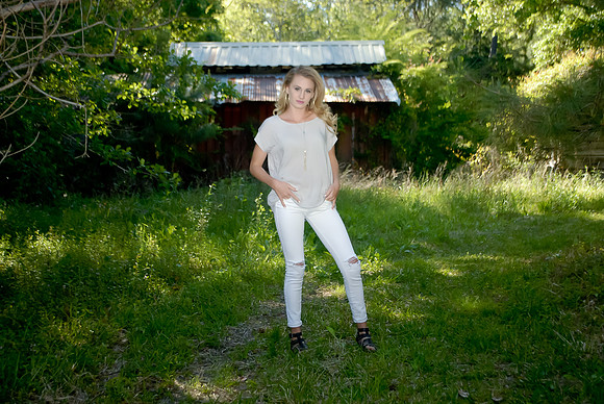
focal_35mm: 51
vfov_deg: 26.5
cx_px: 302
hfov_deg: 38.8
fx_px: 857
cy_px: 202
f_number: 5
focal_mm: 34
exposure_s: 1/250
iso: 400
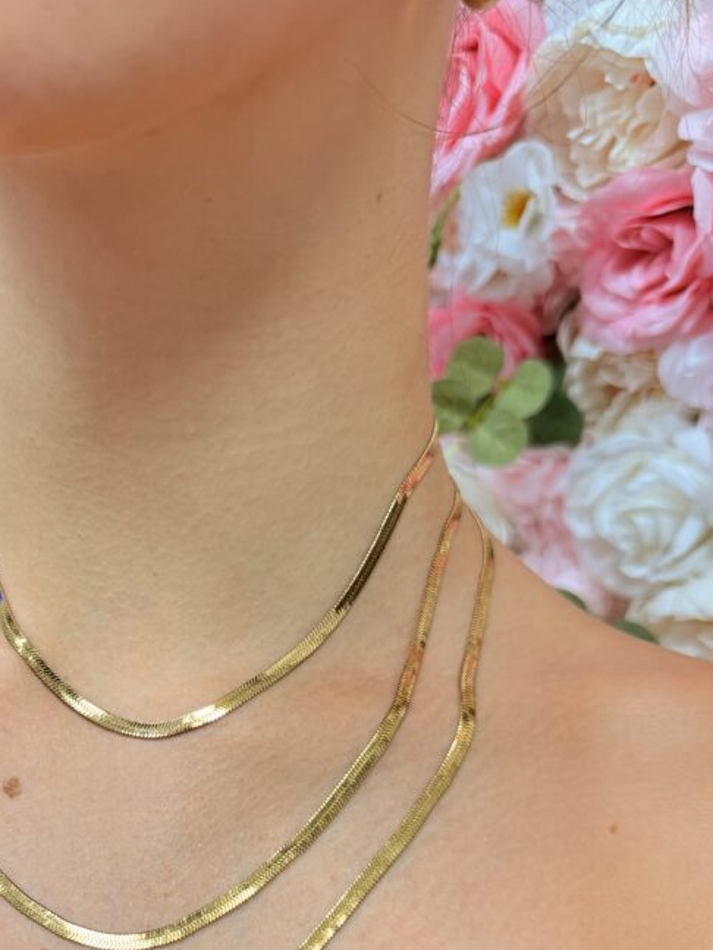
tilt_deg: -17.4
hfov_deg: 34.8
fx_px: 1099
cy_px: 734
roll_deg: -3.4
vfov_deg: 44.9
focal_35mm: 40
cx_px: 139
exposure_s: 1/100
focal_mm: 6.76
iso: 125
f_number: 1.78
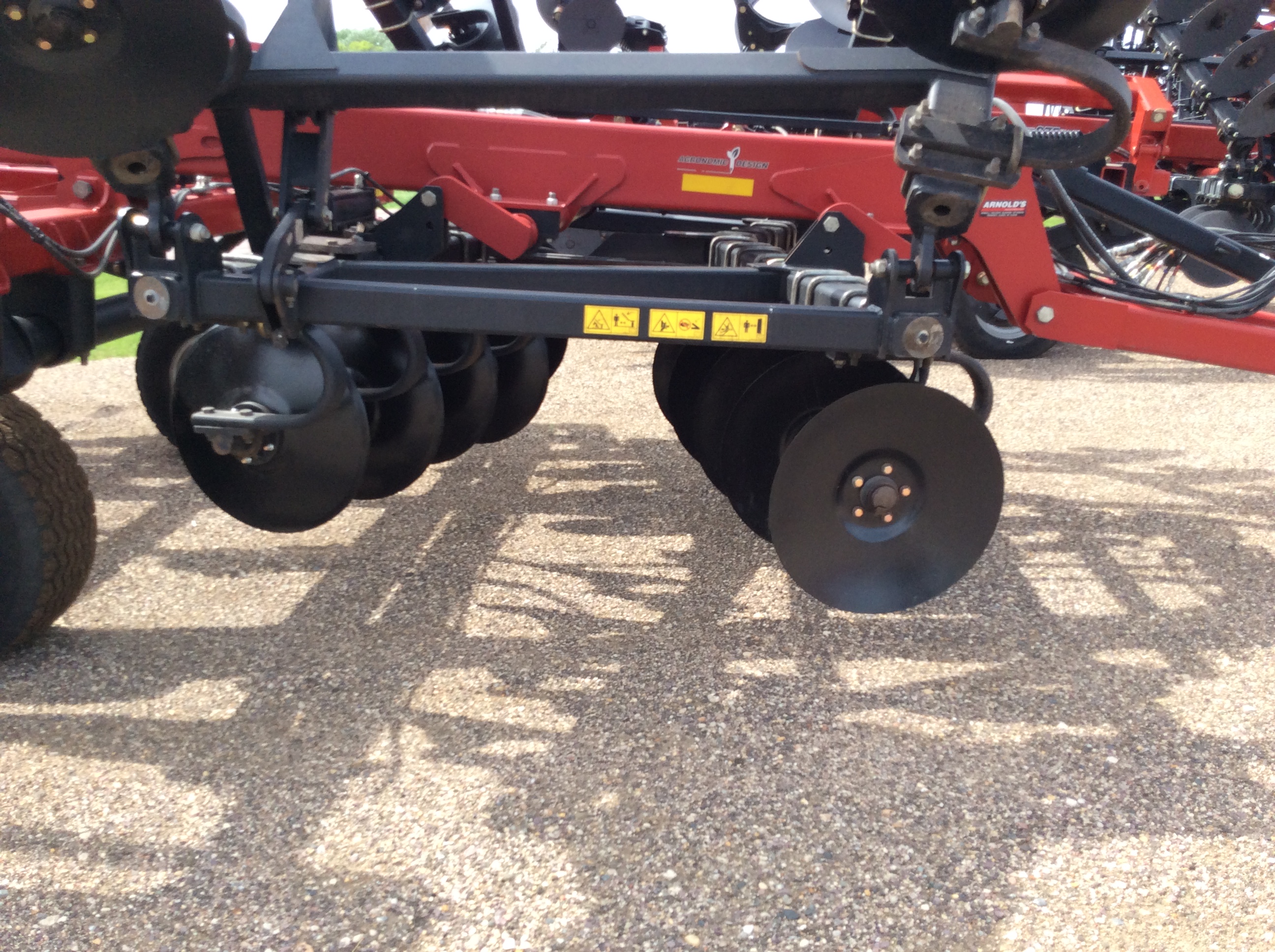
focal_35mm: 32
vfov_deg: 44.1
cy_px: 476
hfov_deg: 56.9
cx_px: 638
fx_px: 1177
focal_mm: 3.3
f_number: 2.4
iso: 32
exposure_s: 1/529
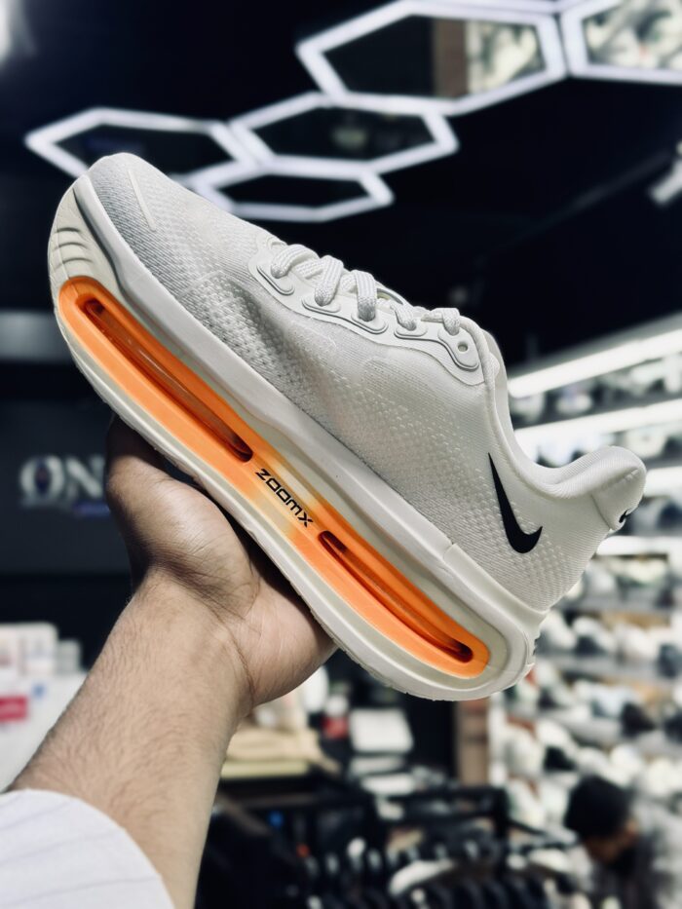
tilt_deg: +4.0
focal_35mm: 48
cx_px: 341
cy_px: 454
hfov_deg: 30.3
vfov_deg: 39.7
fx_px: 1261
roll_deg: +0.7
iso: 64
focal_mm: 6.86
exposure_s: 1/100
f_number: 1.78
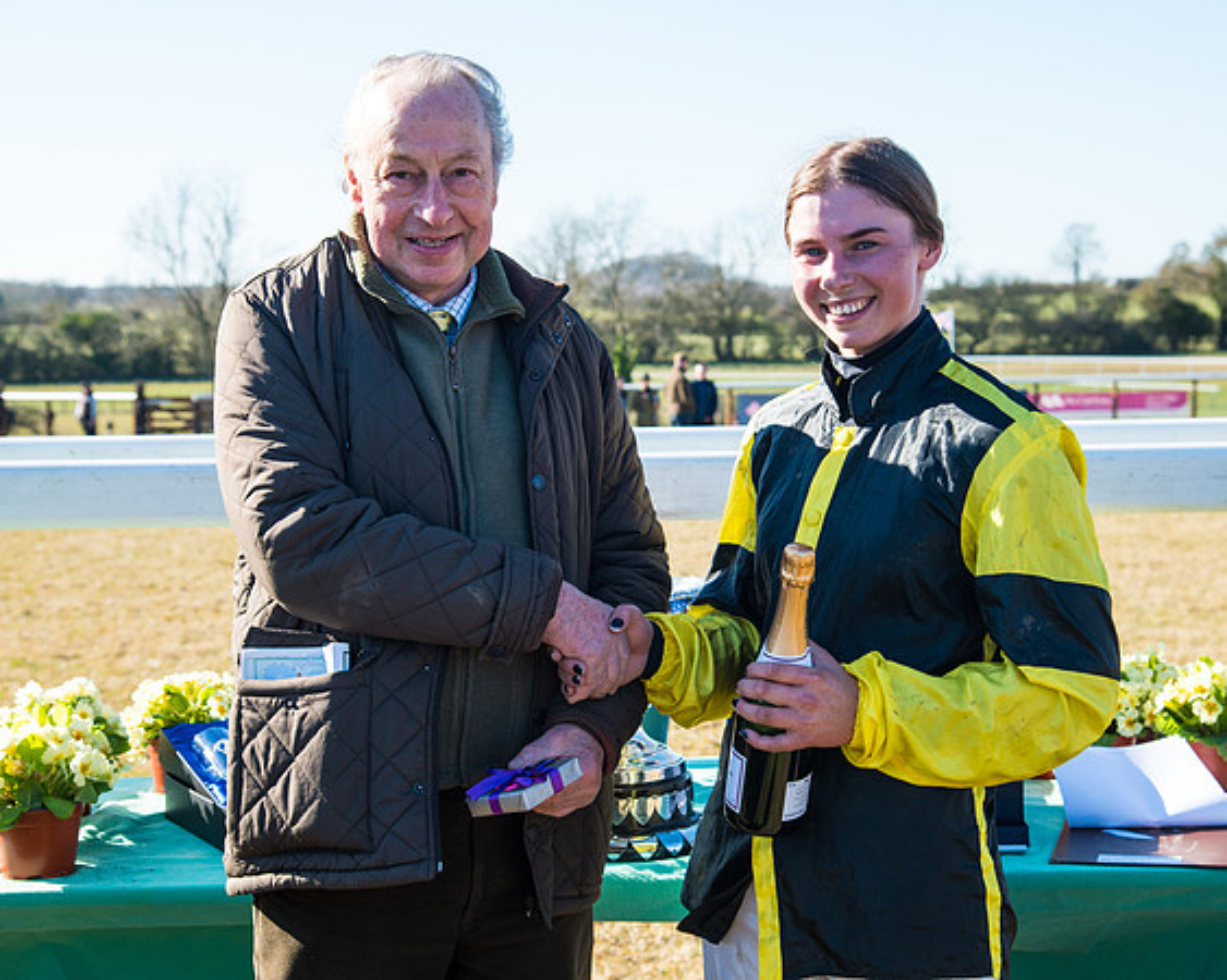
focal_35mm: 64
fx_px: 2341
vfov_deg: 23.7
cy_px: 504
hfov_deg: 29.4
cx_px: 607
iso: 125
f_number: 5
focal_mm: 52
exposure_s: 1/200
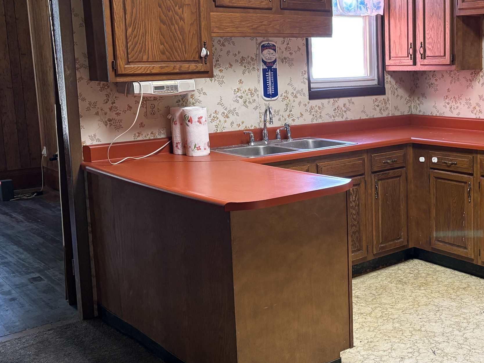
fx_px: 671
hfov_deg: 37.9
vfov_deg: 30.2
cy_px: 152
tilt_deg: -6.2
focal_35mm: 48
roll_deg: +2.0
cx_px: 400
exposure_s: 1/60
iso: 160
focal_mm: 5.96
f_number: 1.6
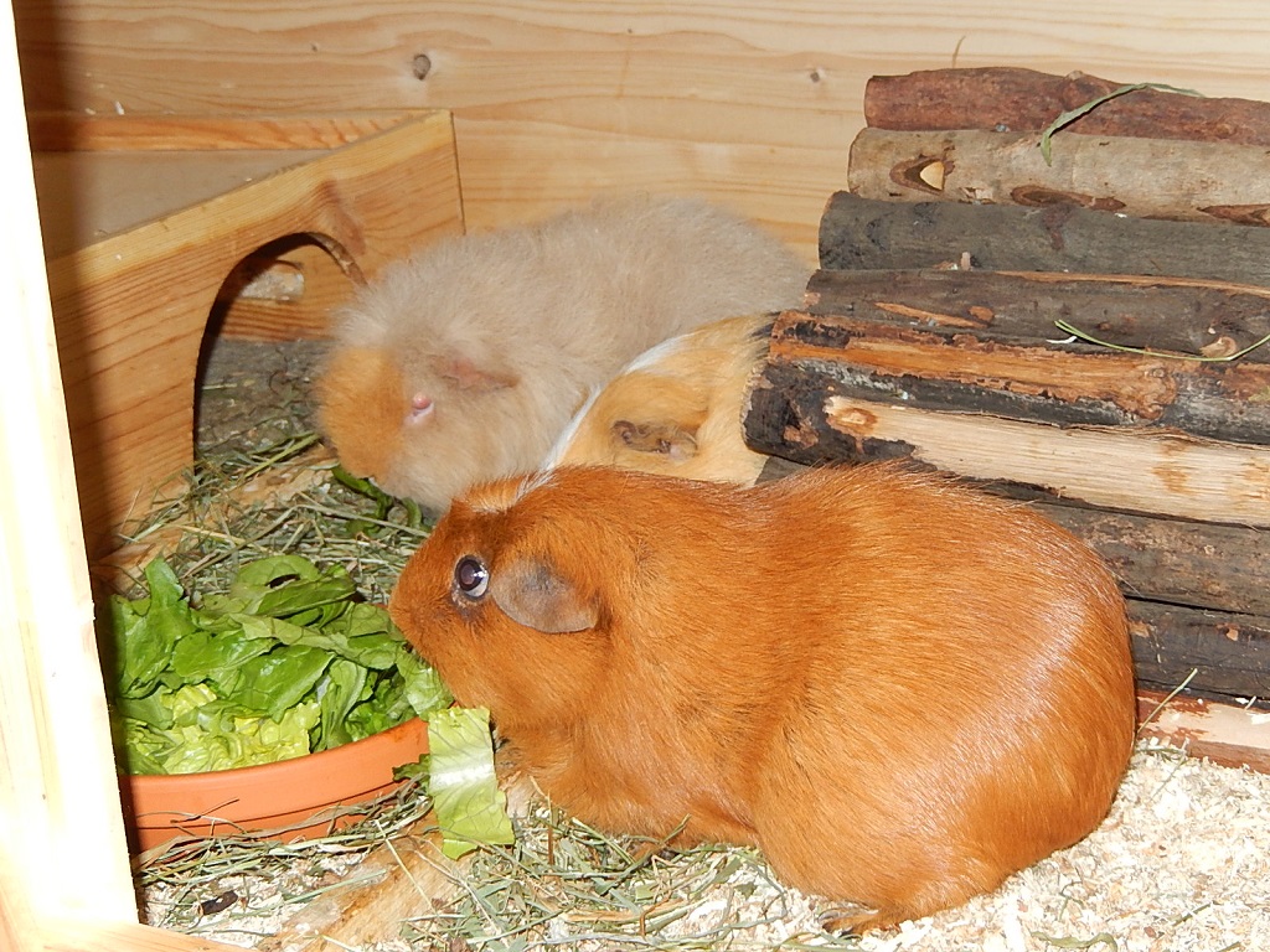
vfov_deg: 21.9
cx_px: 635
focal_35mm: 67
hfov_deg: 29.0
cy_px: 476
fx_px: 2458
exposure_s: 1/30
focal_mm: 12
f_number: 4.8
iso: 200
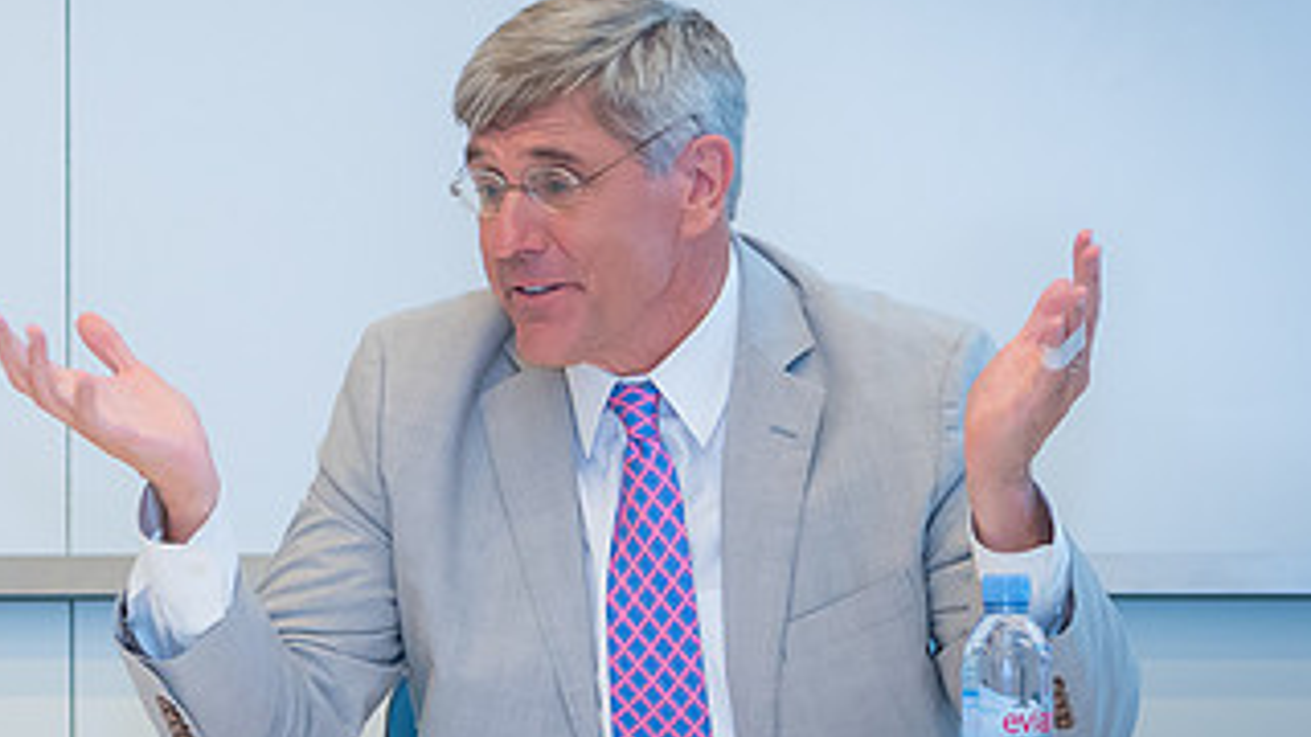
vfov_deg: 3.9
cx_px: 632
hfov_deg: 6.9
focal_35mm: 314
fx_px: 10915
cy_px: 742
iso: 500
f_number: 5.6
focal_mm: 70
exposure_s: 1/60
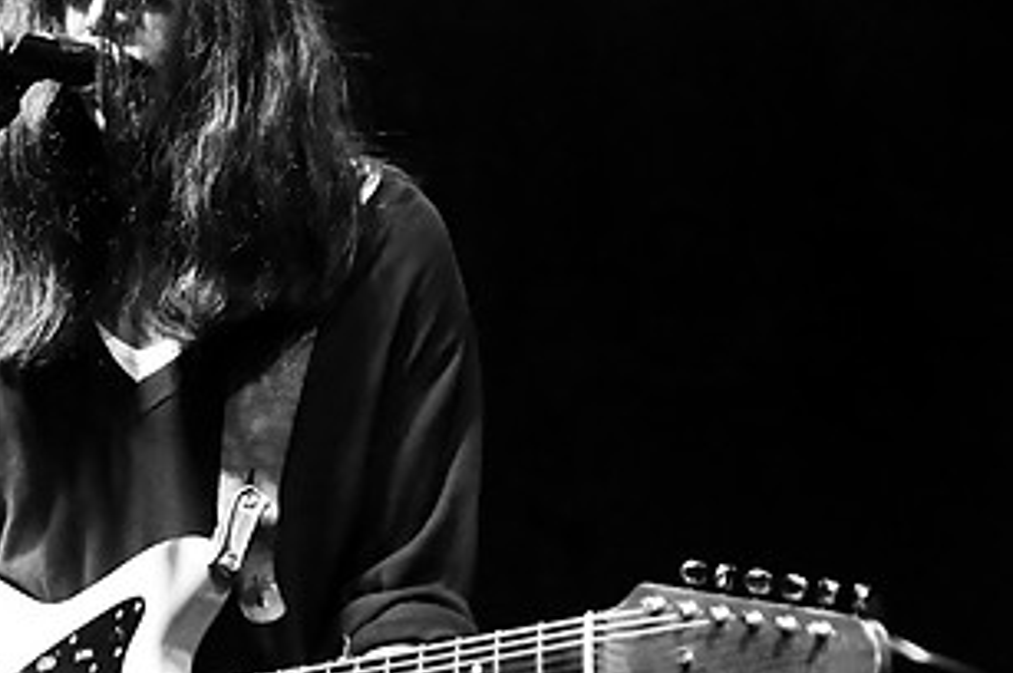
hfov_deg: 23.7
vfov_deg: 16.0
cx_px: 234
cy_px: 312
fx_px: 2389
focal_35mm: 85
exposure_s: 1/80
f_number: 1.8
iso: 1000
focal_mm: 30
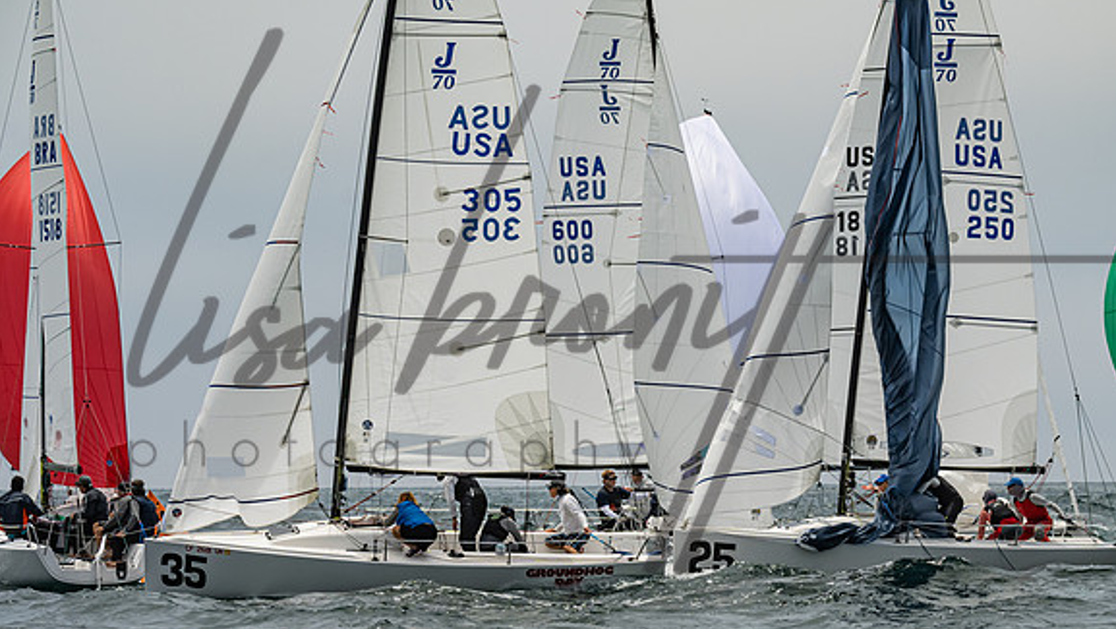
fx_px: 5269
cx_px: 779
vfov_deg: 6.8
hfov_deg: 12.1
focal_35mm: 178
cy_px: 400
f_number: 6.3
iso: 400
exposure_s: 1/3200
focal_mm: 120
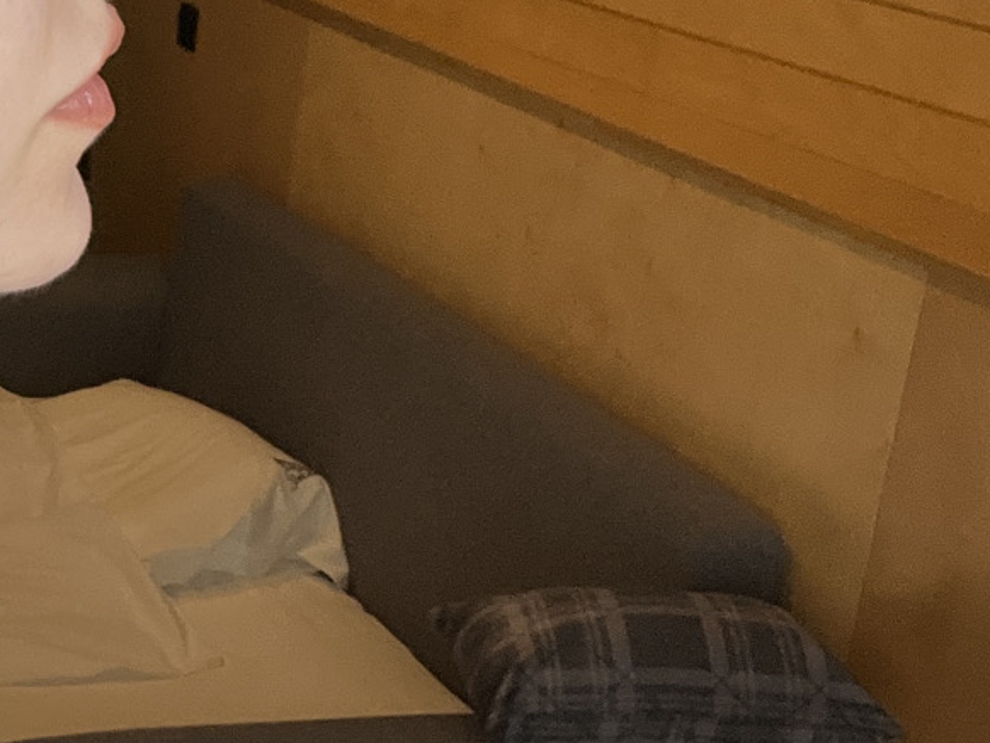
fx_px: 2260
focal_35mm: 79
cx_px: -168
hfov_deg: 22.9
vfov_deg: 18.7
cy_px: 337
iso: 125
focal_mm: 2.71
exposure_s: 1/60
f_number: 2.2
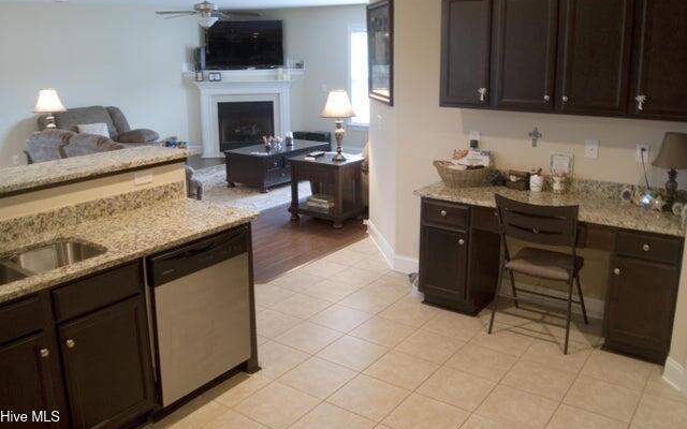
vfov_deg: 40.5
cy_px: 182
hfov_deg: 61.2
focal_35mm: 31
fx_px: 580
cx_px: 335
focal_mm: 18
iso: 200
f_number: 8
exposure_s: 1
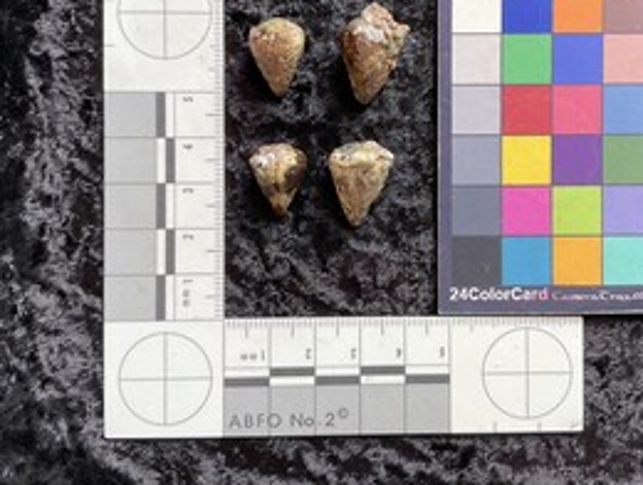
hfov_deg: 47.6
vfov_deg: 36.6
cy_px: 172
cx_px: 373
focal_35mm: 39
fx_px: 726
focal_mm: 3
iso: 80
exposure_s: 1/60
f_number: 1.8
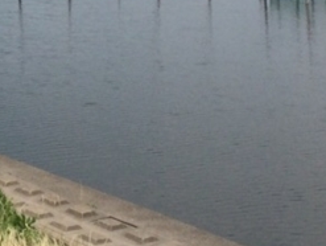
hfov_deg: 16.0
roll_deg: -0.3
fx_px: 1132
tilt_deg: +3.3
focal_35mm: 120
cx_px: -11
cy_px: -194
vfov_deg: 11.5
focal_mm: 4.15
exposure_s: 1/4566
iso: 32
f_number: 2.2
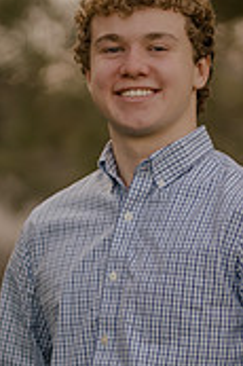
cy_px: 256
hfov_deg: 4.1
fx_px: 3358
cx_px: 112
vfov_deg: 6.2
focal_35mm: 331
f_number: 1.4
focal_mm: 85
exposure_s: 1/800
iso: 100
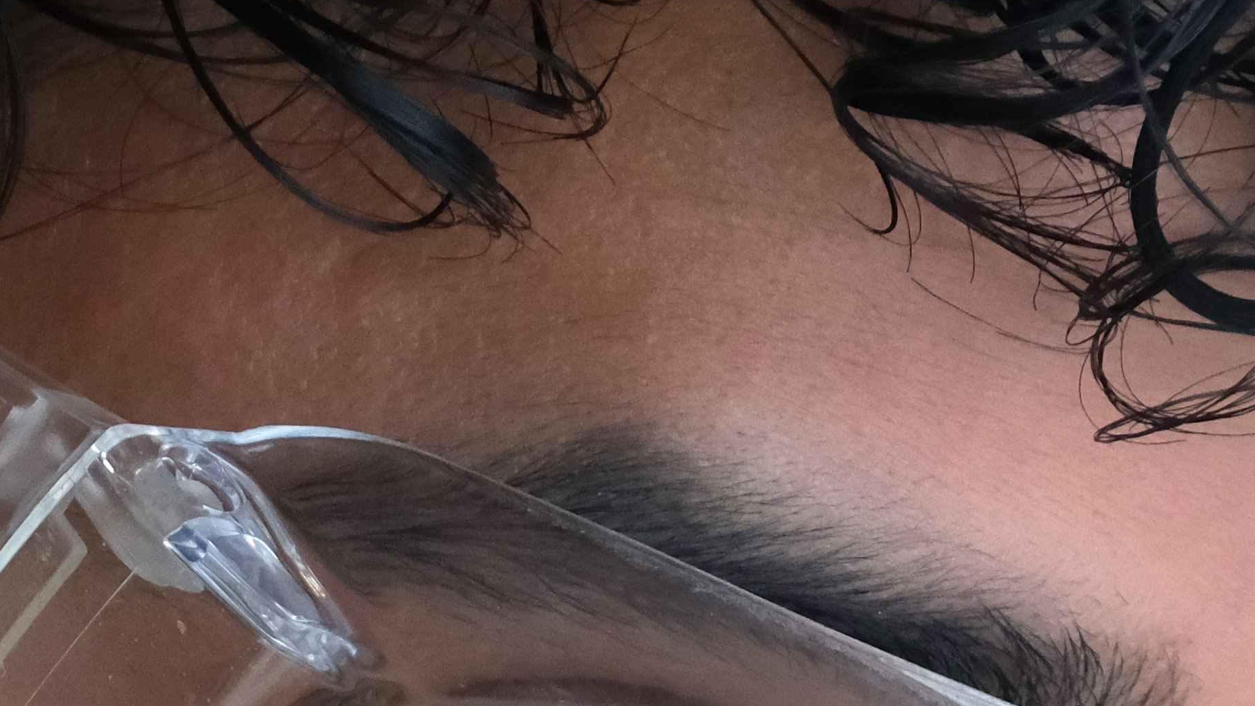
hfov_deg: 2.8
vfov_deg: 1.6
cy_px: 1266
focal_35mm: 766
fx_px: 25489
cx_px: 546
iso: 2000
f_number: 4
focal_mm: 115
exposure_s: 1/320
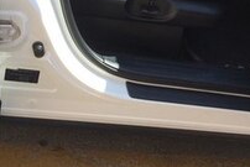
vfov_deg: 17.0
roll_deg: -14.7
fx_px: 514
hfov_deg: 26.9
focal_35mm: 74
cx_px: 189
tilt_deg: -26.2
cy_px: -69
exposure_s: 1/471
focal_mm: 4.15
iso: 32
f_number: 2.2
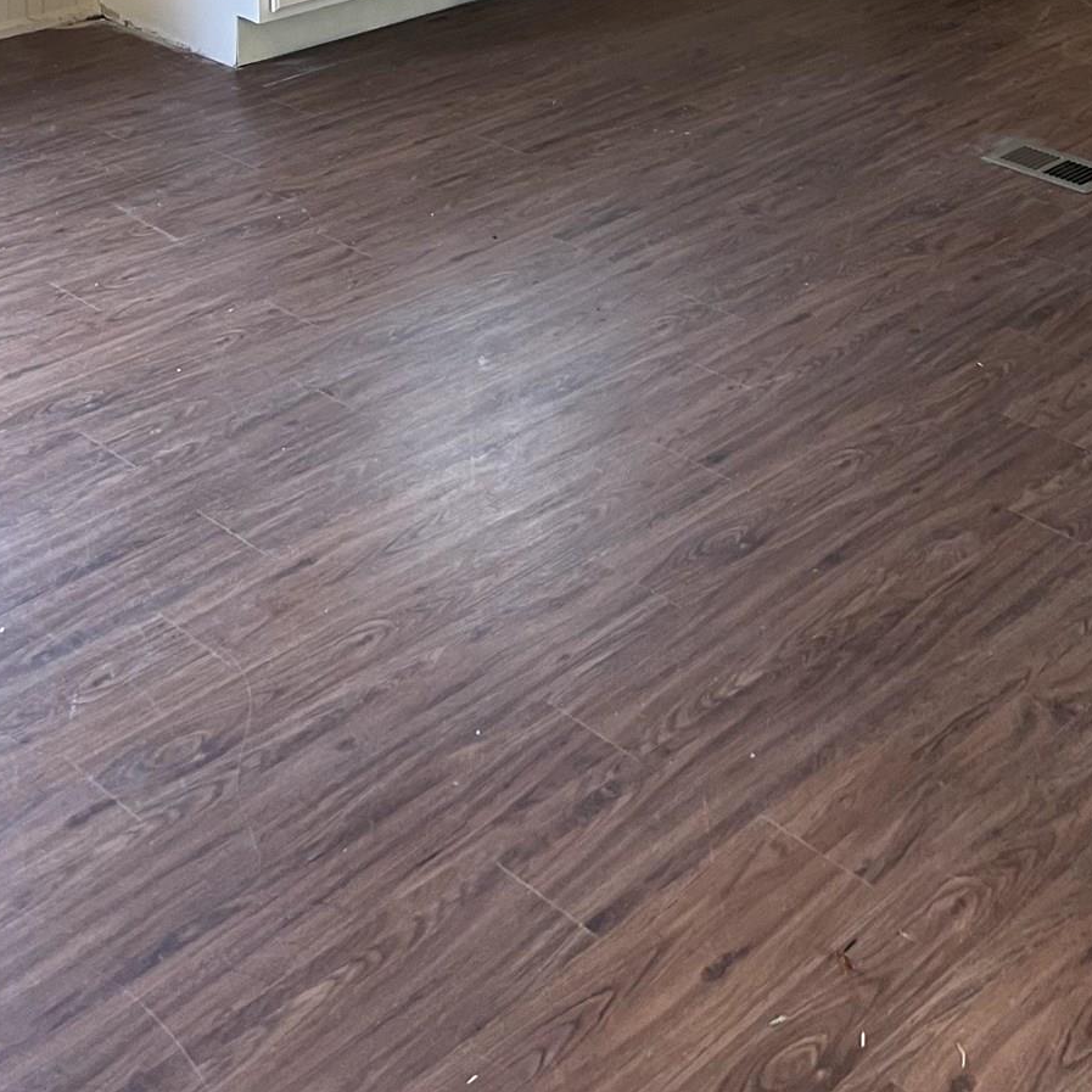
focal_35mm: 59
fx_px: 2106
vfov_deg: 25.4
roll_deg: -0.8
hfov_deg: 28.8
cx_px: 747
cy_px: -290
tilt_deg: -8.9
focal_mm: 5.7
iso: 125
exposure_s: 1/60
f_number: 1.5
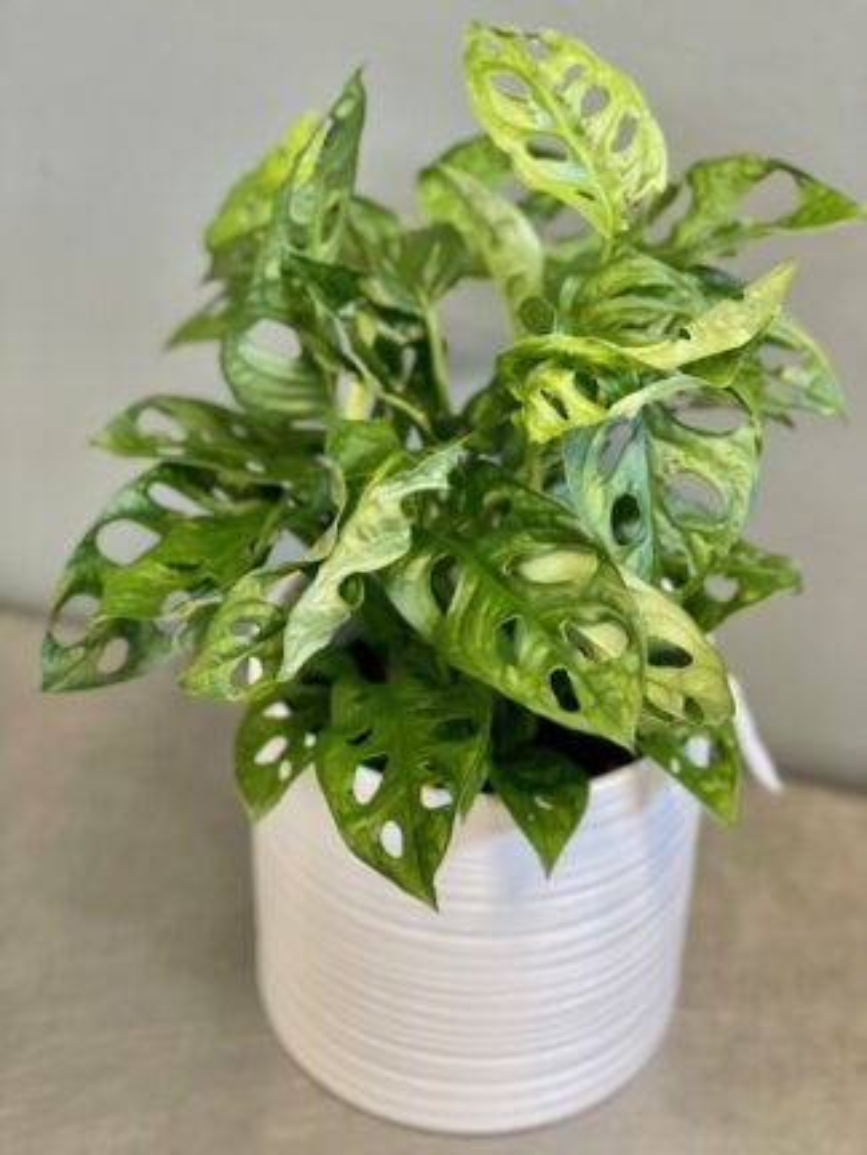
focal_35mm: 52
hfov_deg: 28.0
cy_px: 578
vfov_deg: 36.8
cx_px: 434
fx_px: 1737
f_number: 2
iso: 400
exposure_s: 1/40
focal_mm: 6
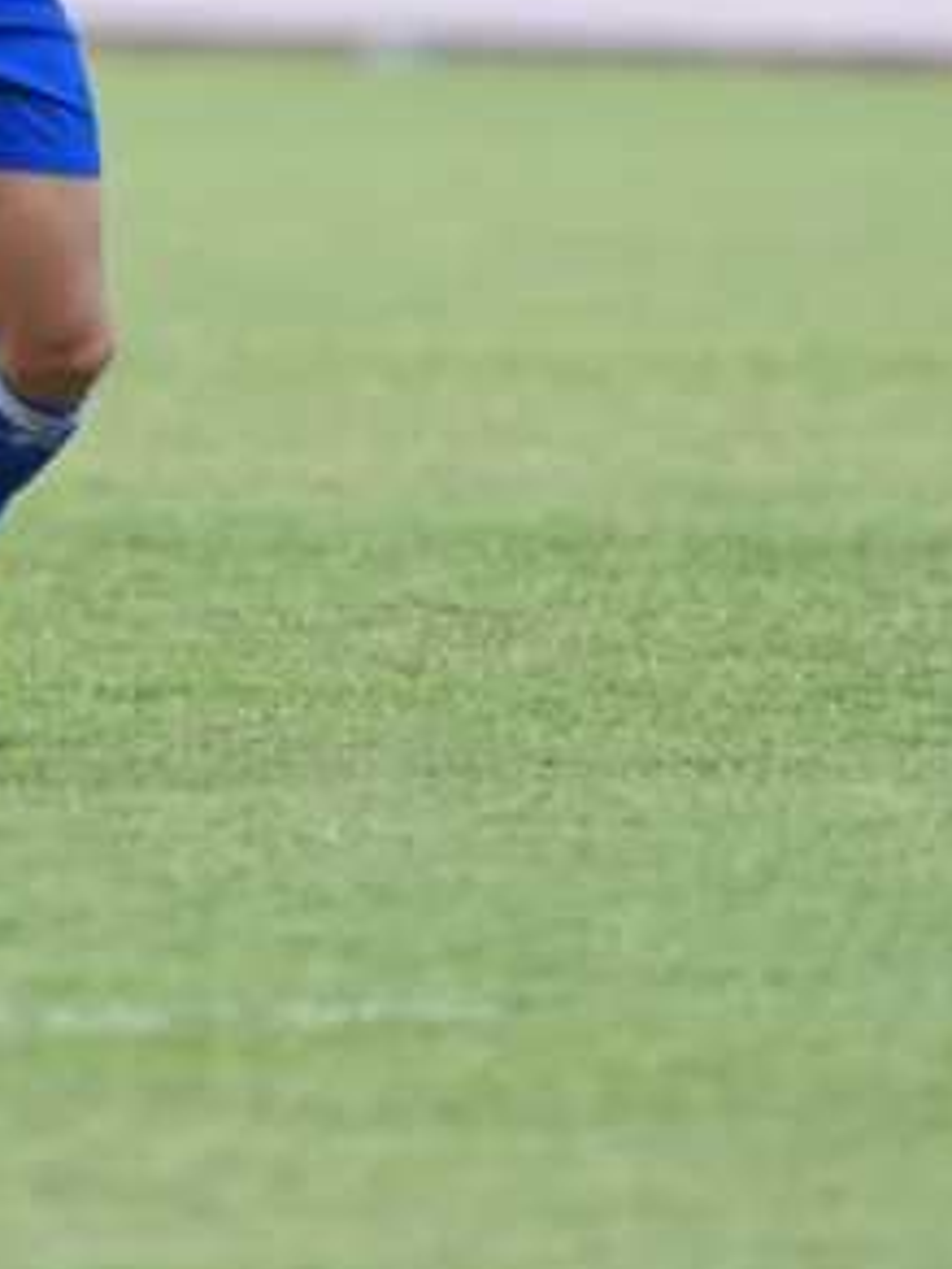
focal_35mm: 1013
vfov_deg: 2.0
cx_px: -456
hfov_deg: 1.5
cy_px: -67
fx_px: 37146
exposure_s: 1/1600
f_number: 2.8
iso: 800
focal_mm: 300
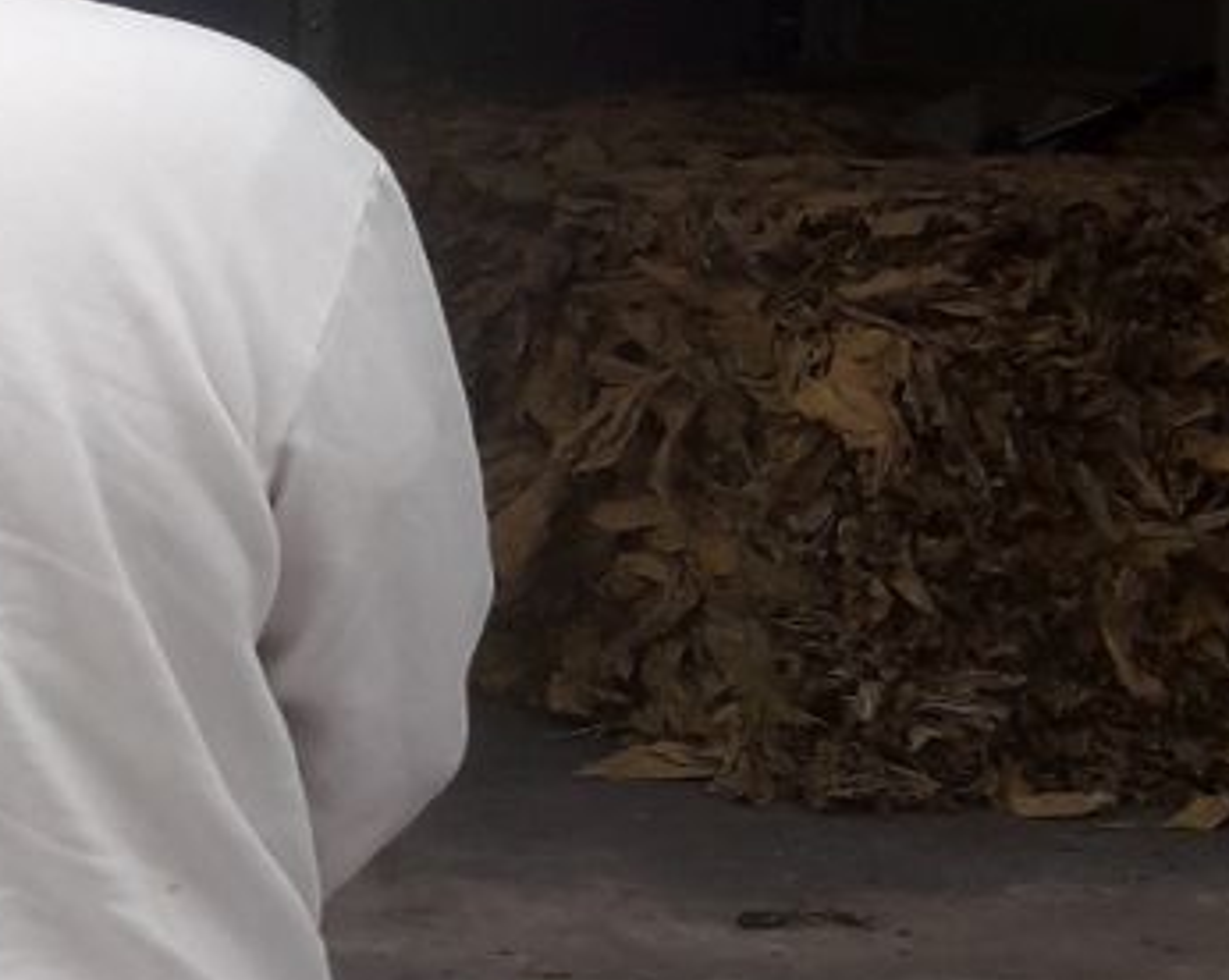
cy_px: 515
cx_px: 60
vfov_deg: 18.9
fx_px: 2943
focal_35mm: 81
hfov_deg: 22.8
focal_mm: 3.7
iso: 40
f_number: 1.9
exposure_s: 1/268
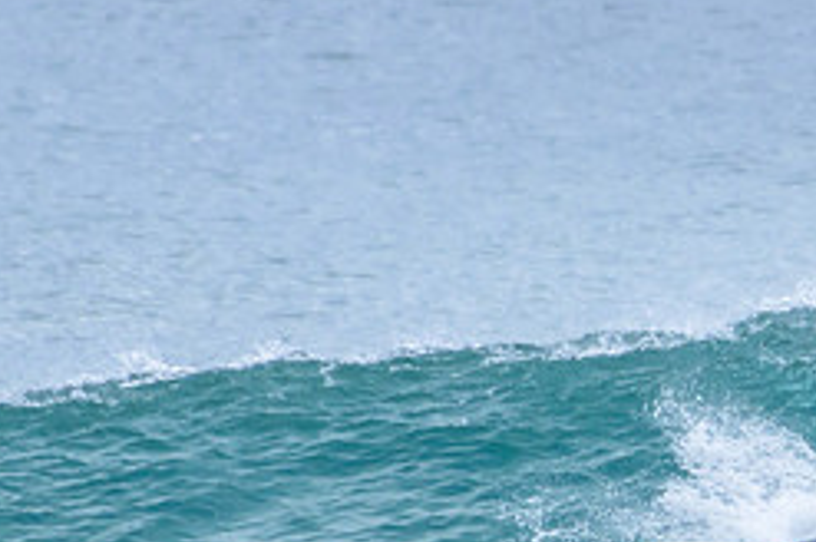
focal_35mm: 2000
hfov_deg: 1.0
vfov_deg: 0.7
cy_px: 623
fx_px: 45273
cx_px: 879
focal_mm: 850
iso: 2800
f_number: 11
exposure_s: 1/2000
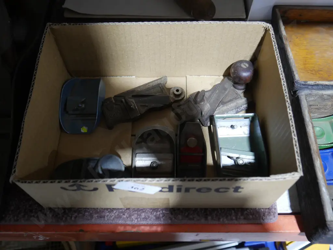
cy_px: 125
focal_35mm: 34
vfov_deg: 41.8
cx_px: 166
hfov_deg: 53.9
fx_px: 327
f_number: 4
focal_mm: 17
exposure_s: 1/60
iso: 1250
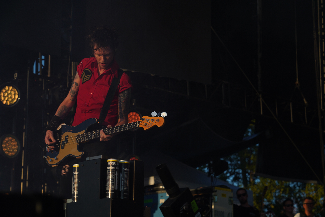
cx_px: 162
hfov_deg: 19.5
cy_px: 108
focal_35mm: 105
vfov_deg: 13.0
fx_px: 948
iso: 100
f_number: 7.1
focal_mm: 105
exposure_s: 1/400
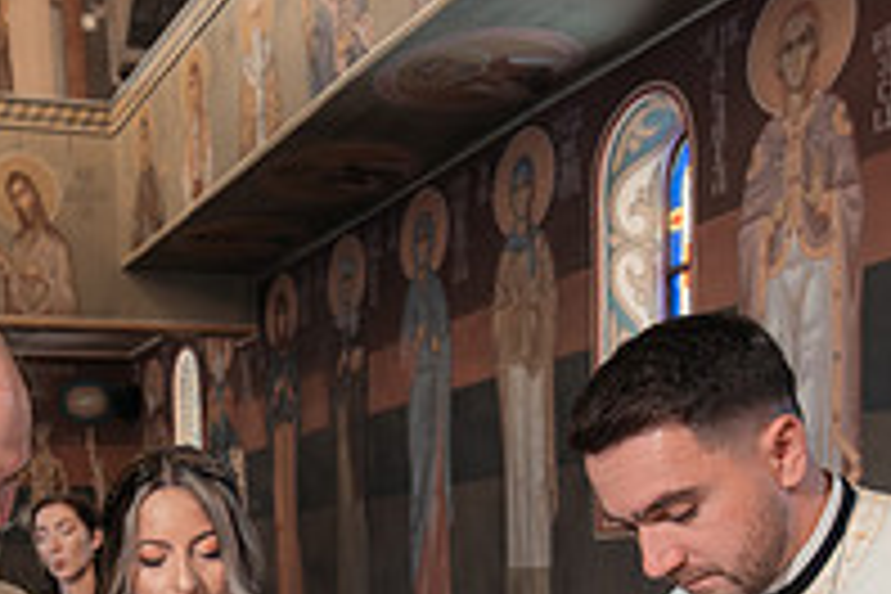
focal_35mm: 50
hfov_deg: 38.4
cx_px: 201
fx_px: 1237
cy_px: 751
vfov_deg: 24.0
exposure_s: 1/200
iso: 4000
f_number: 2.8
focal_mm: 15
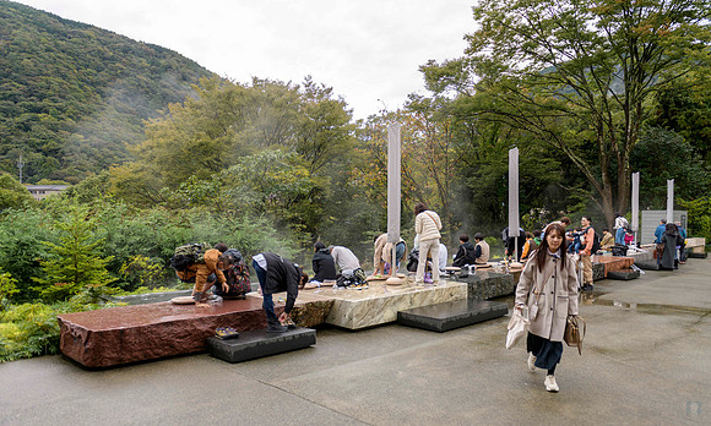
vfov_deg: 46.8
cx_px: 370
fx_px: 493
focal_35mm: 26
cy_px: 227
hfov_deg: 71.5
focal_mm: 24
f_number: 4
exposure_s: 1/125
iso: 64
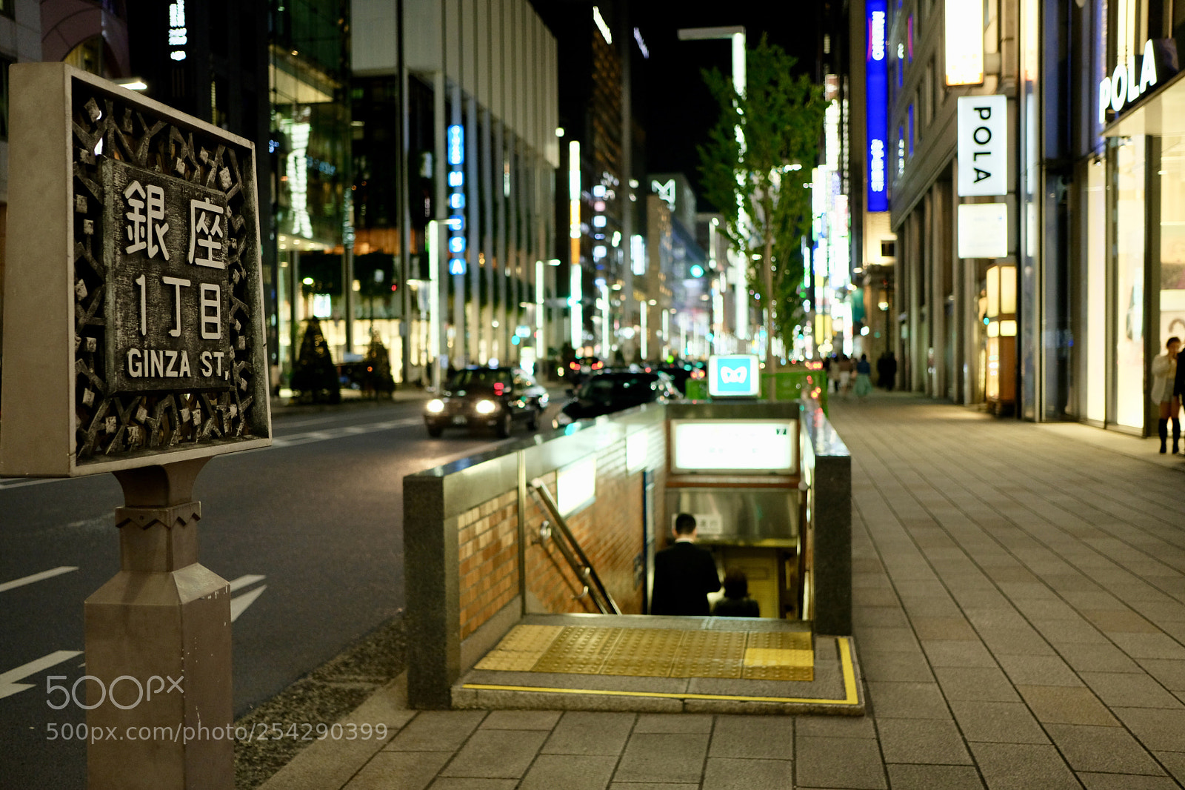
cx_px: 592
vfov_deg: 37.8
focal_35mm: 35
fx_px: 1152
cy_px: 395
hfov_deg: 54.4
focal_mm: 23
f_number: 2
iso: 1000
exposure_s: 1/110
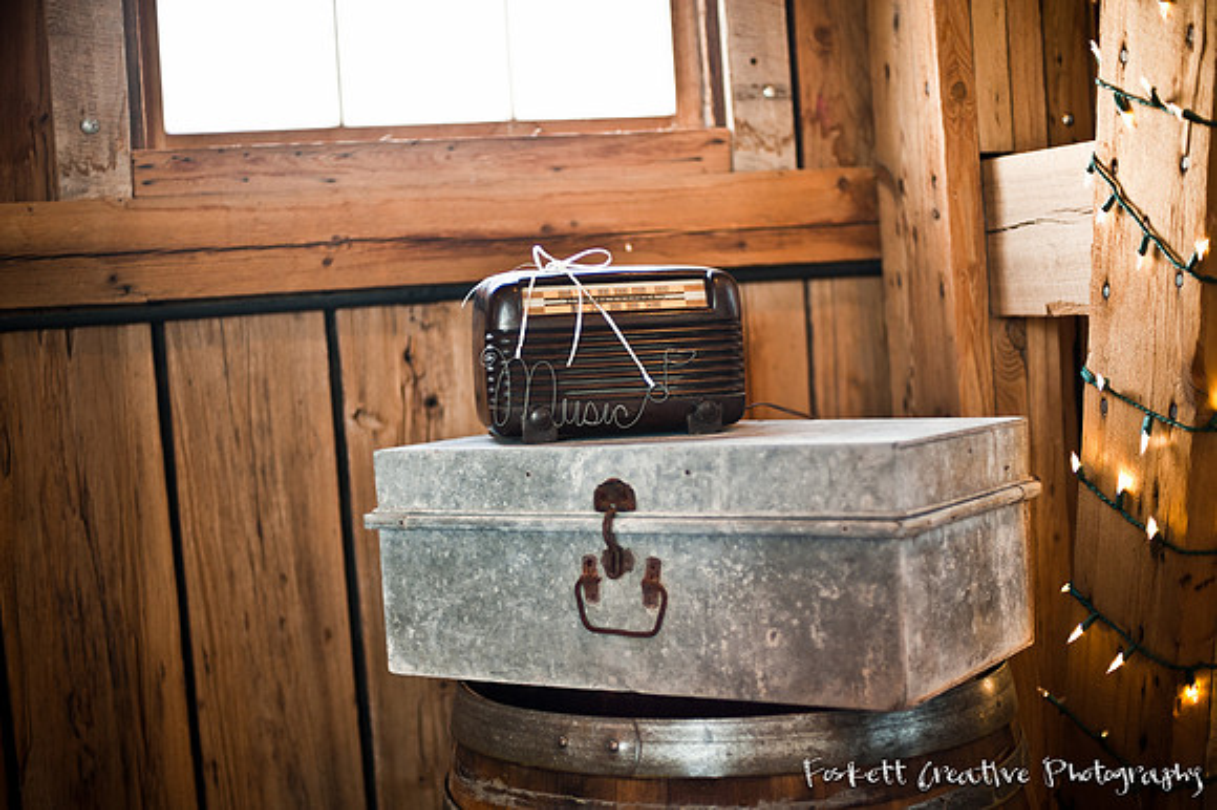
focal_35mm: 50
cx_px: 608
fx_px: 1689
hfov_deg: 39.6
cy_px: 405
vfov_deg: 27.0
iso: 640
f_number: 1.4
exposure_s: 1/160
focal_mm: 50
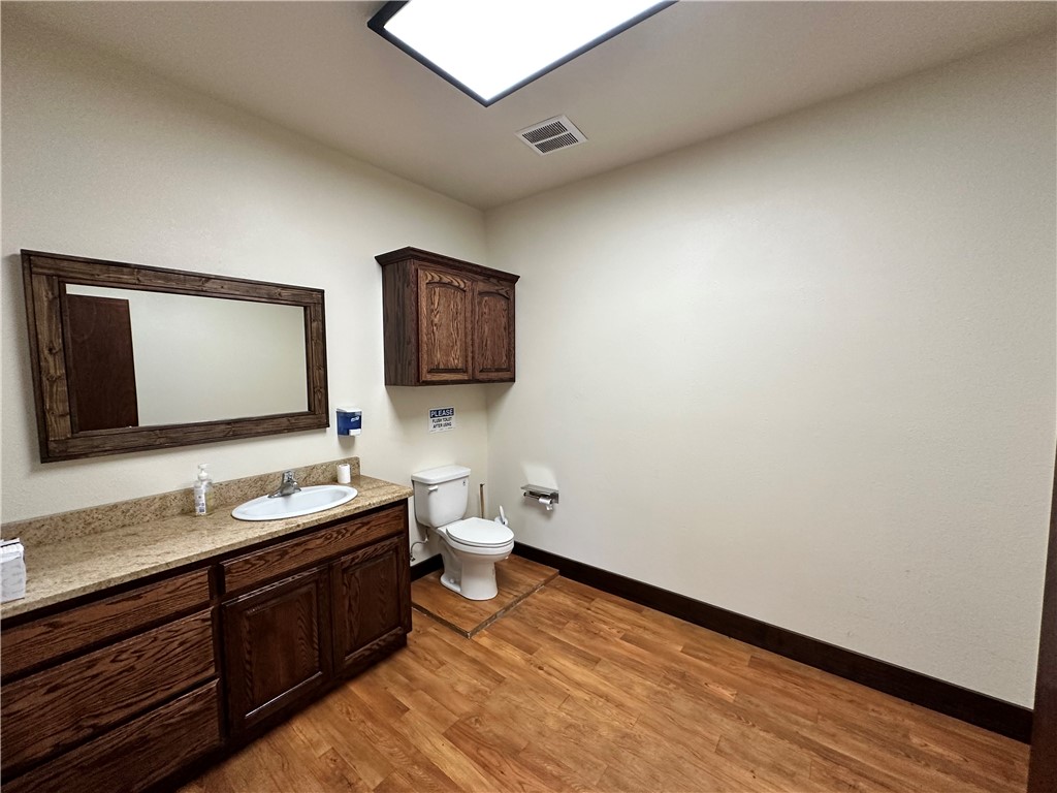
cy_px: 396
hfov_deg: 102.1
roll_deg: +0.4
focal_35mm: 14
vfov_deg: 85.7
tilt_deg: -3.1
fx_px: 427
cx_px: 528
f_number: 2.2
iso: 320
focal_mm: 2.22
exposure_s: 1/120
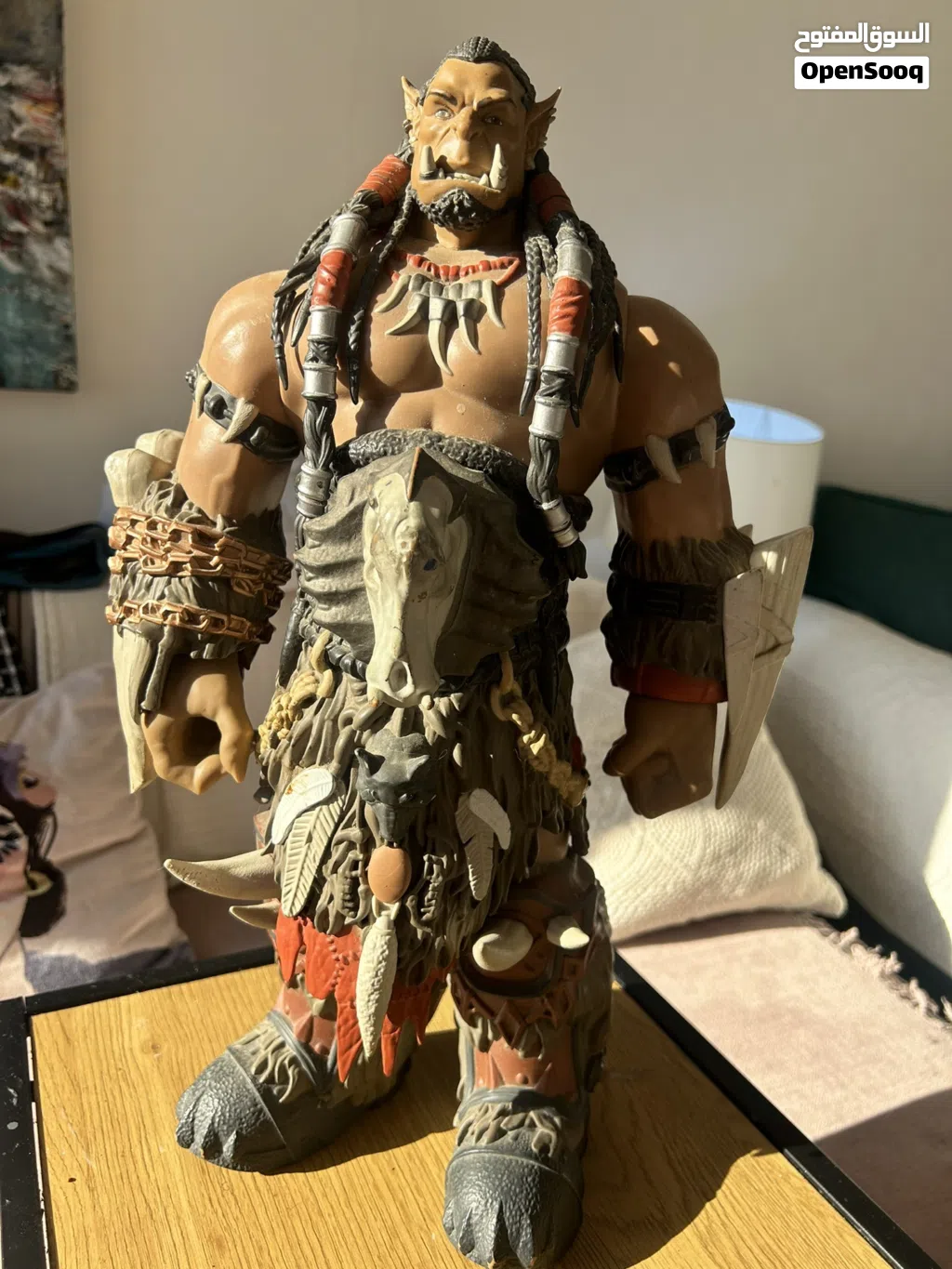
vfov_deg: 67.3
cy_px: 634
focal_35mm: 26
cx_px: 476
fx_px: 953
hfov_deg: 53.1
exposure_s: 1/775
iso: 50
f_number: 1.5
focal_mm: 5.7
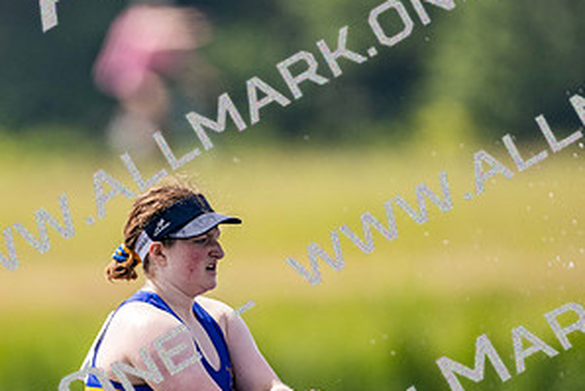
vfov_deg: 1.2
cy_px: 319
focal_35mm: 1169
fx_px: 19005
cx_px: 143
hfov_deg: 1.8
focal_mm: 600
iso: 220
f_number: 4
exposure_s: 1/2500
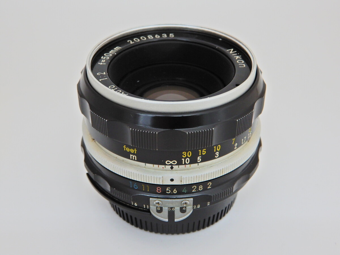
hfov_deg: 38.2
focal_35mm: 50
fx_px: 491
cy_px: 128
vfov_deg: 29.1
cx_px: 170
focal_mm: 8.9
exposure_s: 1/30
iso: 200
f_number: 4
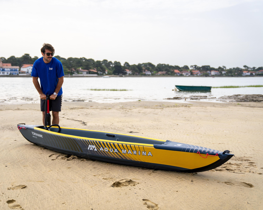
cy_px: 105
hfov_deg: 43.7
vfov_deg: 35.7
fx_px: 327
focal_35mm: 42
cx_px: 109
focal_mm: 37
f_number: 2.8
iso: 100
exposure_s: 1/1600
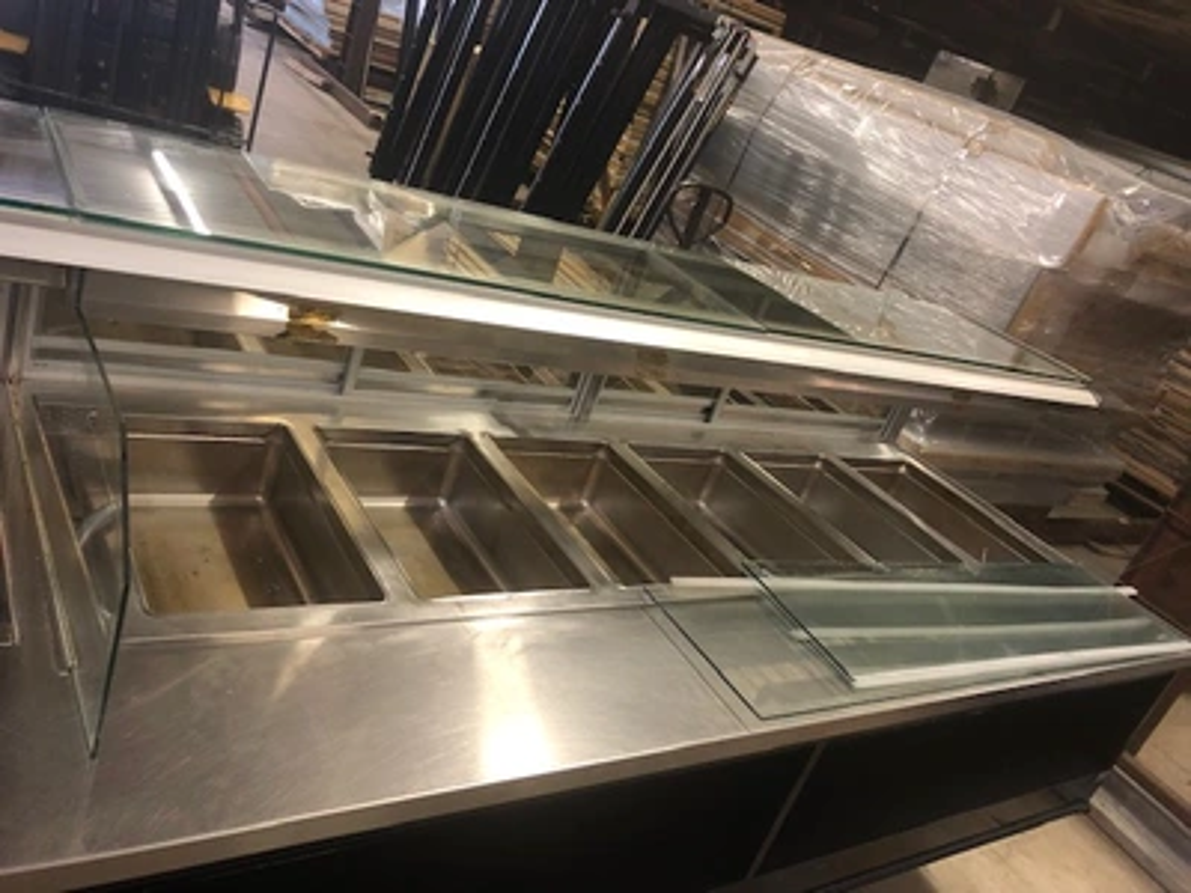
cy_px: 446
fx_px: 963
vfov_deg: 49.7
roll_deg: -21.1
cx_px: 596
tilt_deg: -21.9
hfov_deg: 63.4
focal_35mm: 28
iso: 80
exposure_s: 1/15
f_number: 1.8
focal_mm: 4
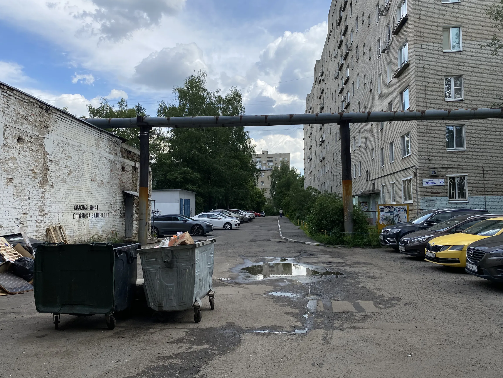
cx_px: 247
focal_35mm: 27
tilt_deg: +3.4
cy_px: 193
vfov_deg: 51.3
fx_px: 392
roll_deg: +0.7
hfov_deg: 65.3
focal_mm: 4.25
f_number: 1.8
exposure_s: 1/2183
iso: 32
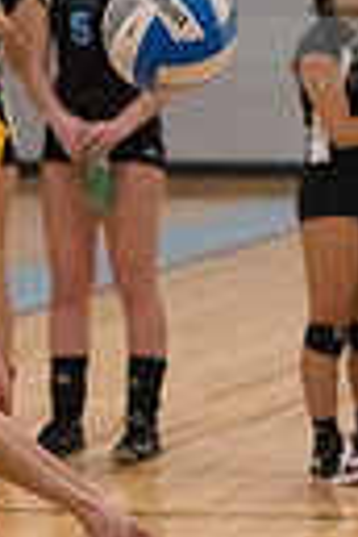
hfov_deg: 3.8
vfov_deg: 5.8
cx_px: -137
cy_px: 420
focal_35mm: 356
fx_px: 5310
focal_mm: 102
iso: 8000
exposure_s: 1/1000
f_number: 4.5
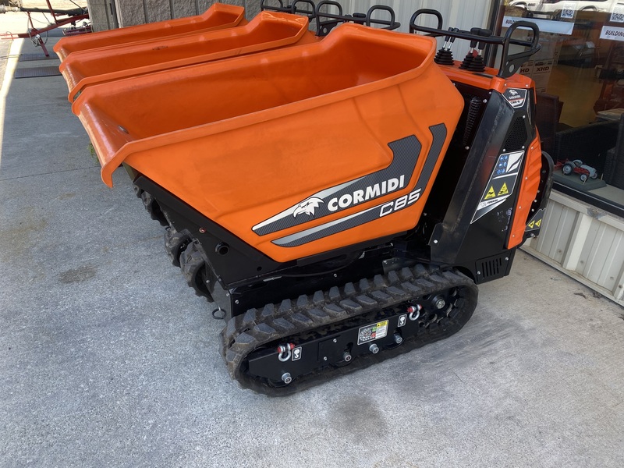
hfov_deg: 67.3
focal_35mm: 26
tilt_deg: -28.9
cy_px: 234
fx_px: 469
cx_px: 312
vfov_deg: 53.1
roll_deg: -1.1
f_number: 1.8
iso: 32
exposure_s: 1/187
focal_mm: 4.25
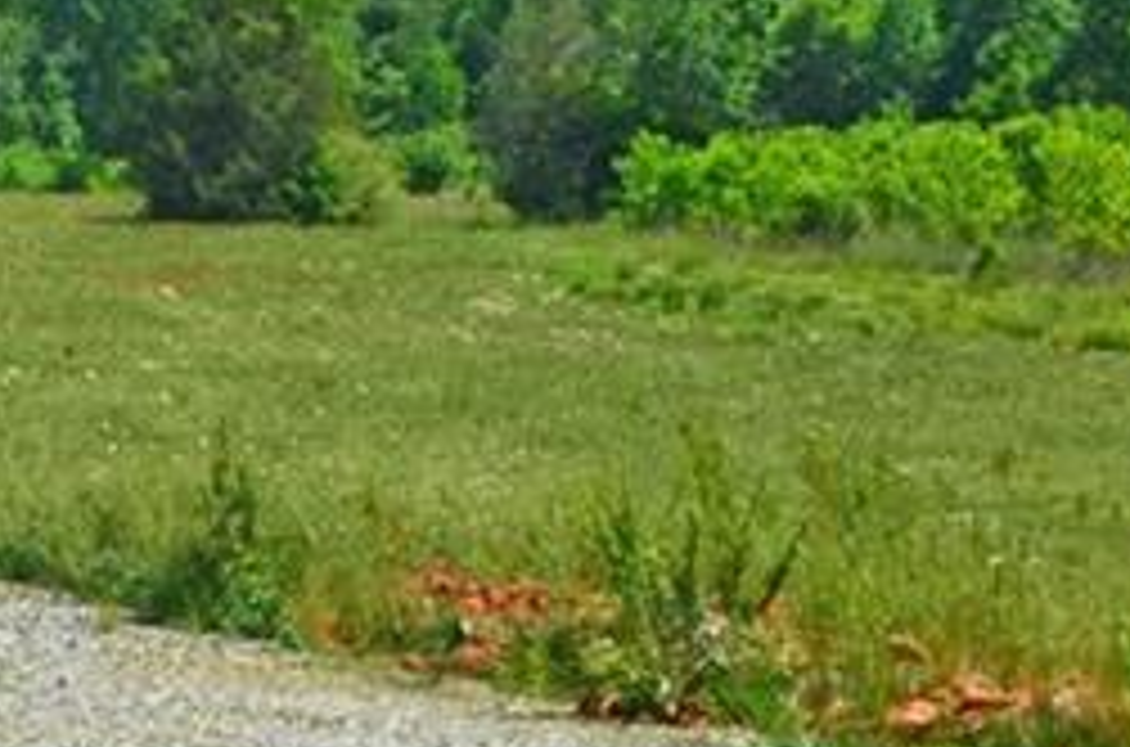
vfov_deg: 9.3
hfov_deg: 13.4
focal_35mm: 147
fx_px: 4603
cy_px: 106
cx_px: -387
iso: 200
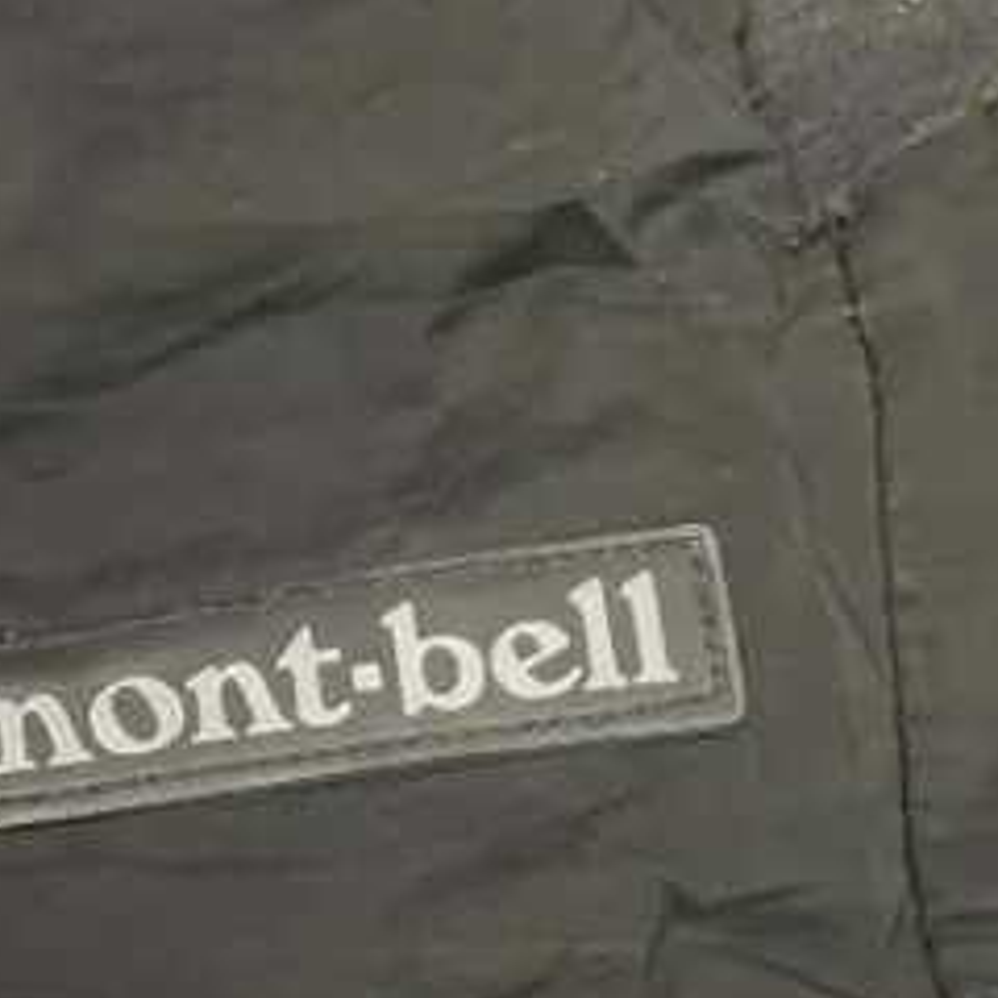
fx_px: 1664
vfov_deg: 33.0
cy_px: 692
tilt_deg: -70.5
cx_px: 266
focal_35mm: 51
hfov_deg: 32.8
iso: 640
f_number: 1.6
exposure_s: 1/25
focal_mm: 4.2
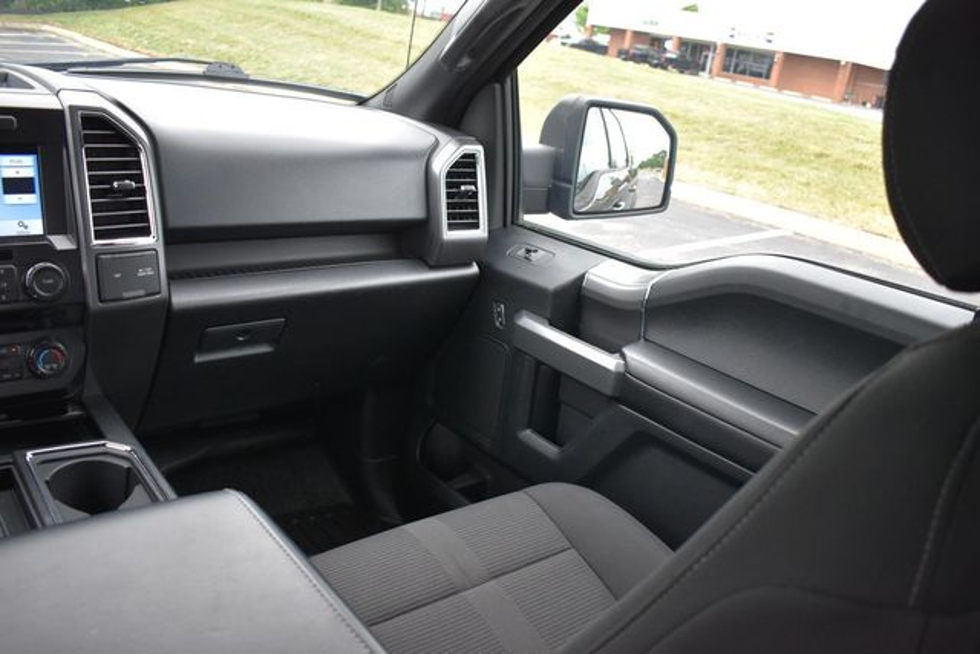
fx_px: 817
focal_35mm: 30
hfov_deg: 61.9
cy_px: 327
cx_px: 490
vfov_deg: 43.6
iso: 800
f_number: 3.5
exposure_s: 1/250
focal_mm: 20
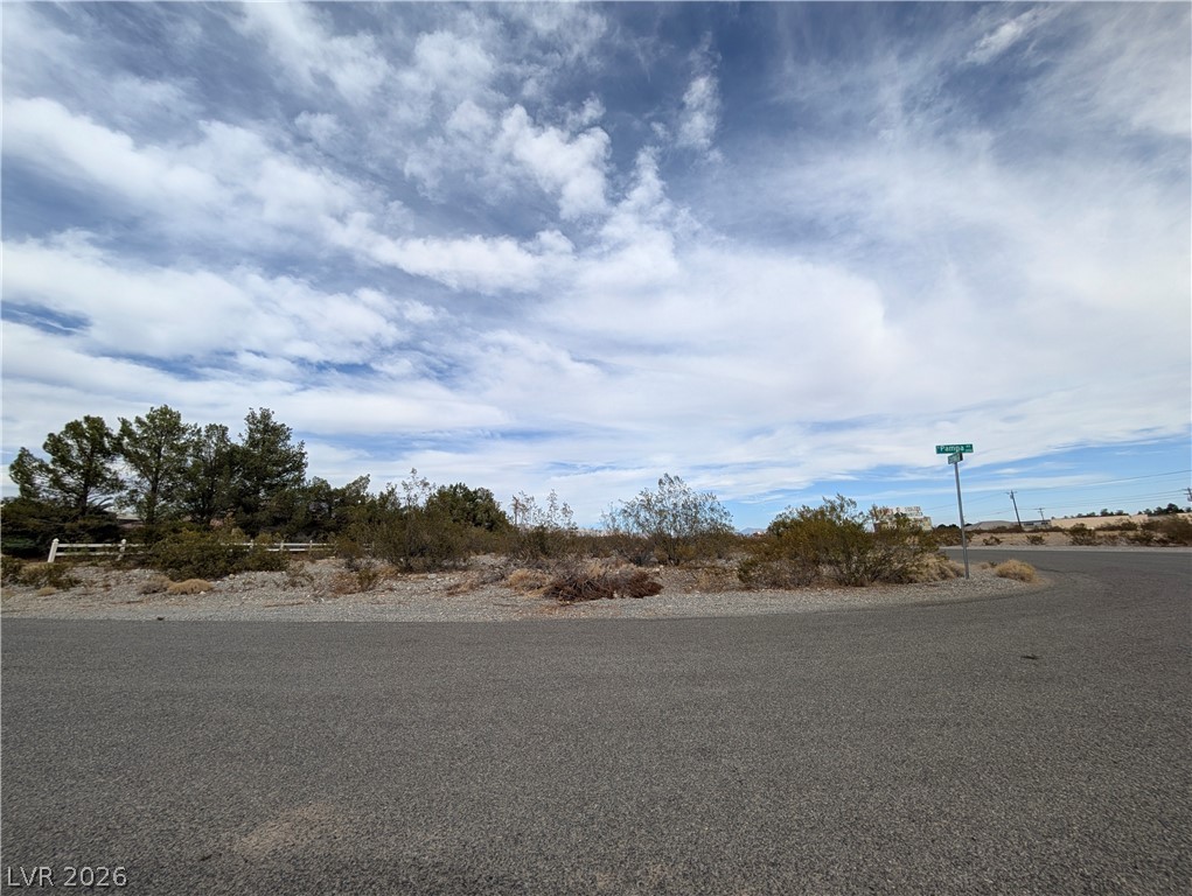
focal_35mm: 12
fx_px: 414
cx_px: 596
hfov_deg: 110.5
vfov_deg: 94.6
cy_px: 448
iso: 70
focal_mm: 2.02
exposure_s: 1/3077
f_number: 1.7
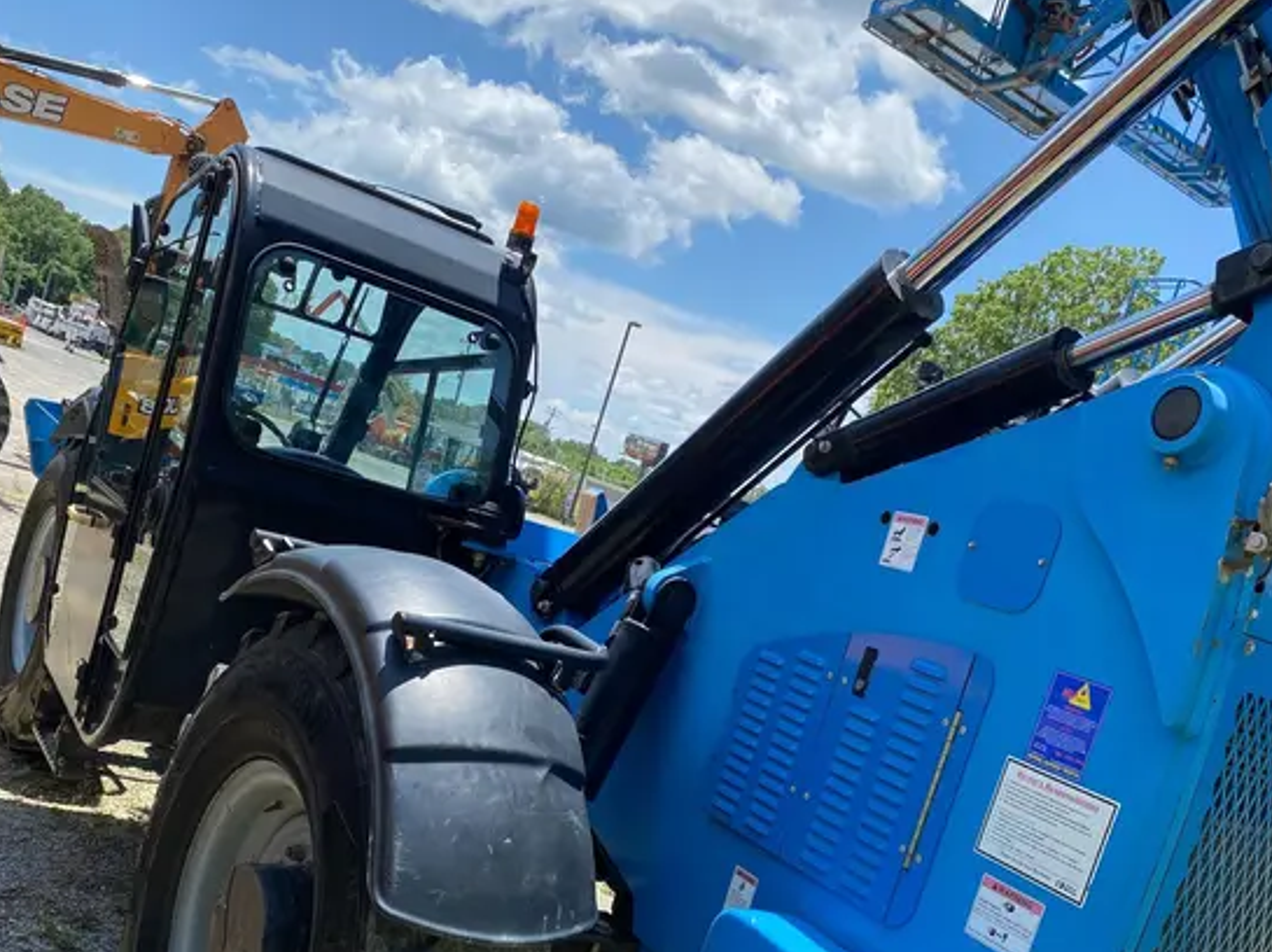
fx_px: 1285
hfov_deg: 52.7
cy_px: 682
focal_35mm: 35
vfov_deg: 39.8
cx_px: 635
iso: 32
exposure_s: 1/1927
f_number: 1.8
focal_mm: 4.25
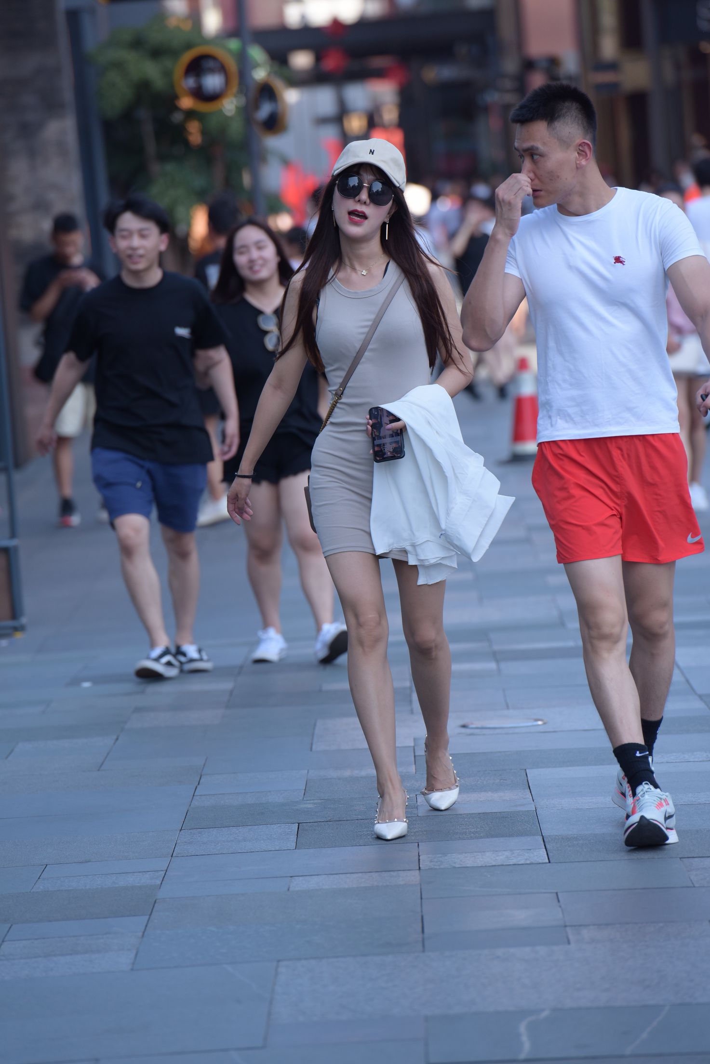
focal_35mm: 200
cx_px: 355
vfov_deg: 10.3
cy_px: 532
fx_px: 5913
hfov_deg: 6.9
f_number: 4
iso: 400
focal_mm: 200
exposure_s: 1/800
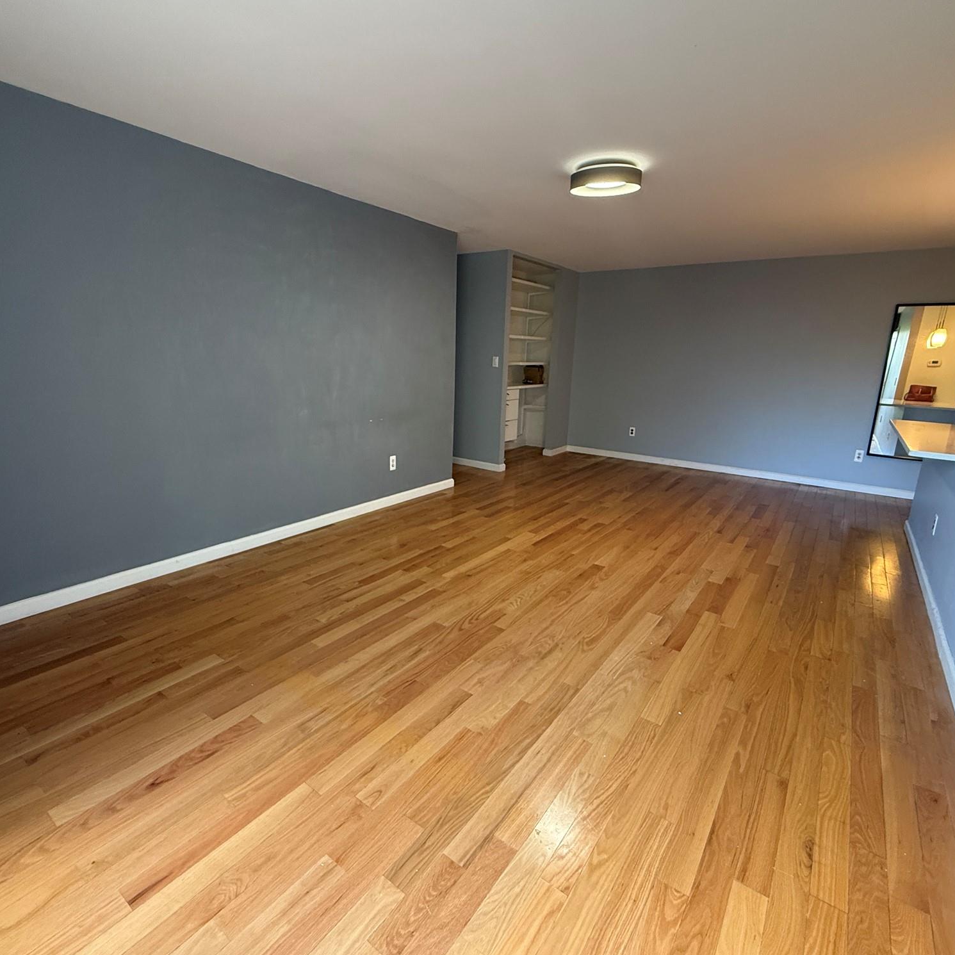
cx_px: 471
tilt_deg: -13.5
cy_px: 477
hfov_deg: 84.0
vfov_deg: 84.0
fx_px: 531
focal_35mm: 17
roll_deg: -1.7
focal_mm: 2.22
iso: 250
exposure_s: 1/60
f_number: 2.2
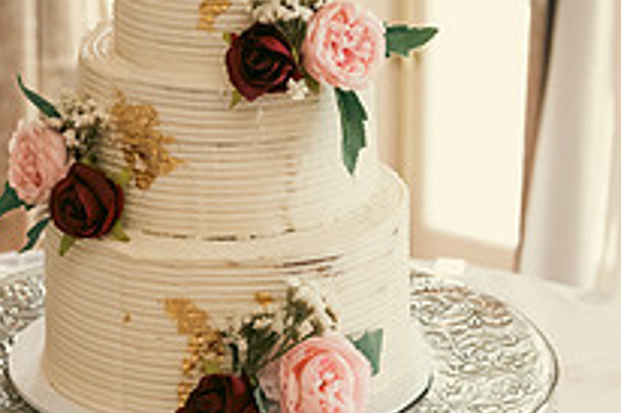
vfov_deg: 9.7
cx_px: 157
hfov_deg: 14.5
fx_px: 2430
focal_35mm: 141
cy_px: 188
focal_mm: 50
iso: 1000
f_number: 3.5
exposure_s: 1/160
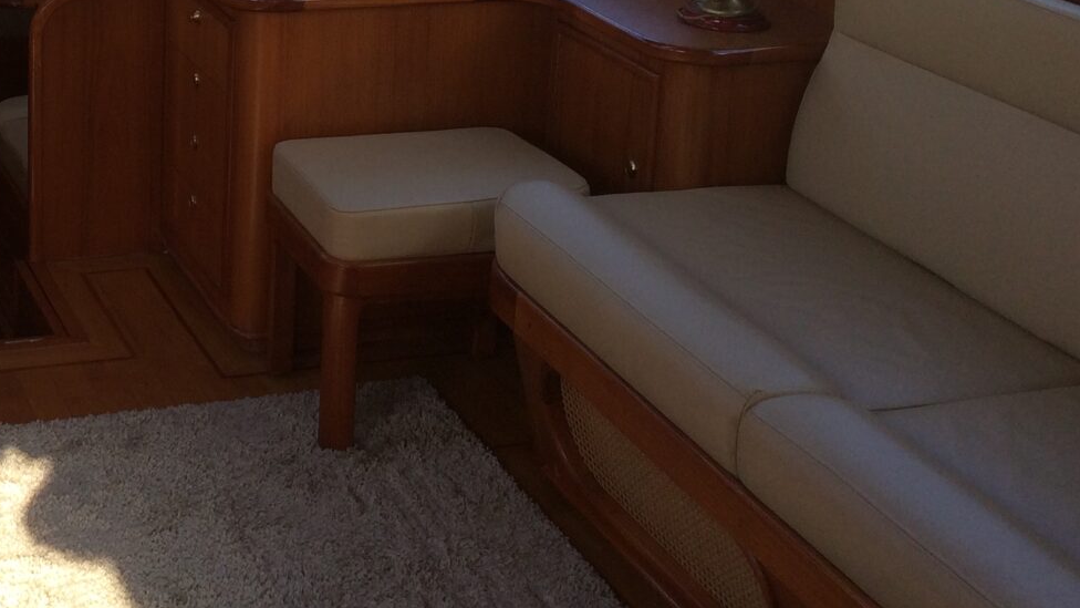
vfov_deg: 17.3
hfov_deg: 29.9
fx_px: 1919
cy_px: -84
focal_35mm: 67
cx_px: 81
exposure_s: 1/380
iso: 32
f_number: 2.2
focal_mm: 4.12
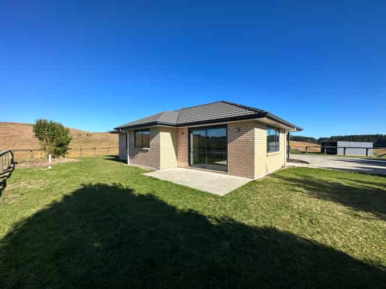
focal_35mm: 14
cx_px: 193
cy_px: 144
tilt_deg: -0.6
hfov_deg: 102.1
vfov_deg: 85.6
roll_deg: +0.6
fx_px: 156
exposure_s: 1/1916
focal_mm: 2.22
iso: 40
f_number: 2.2
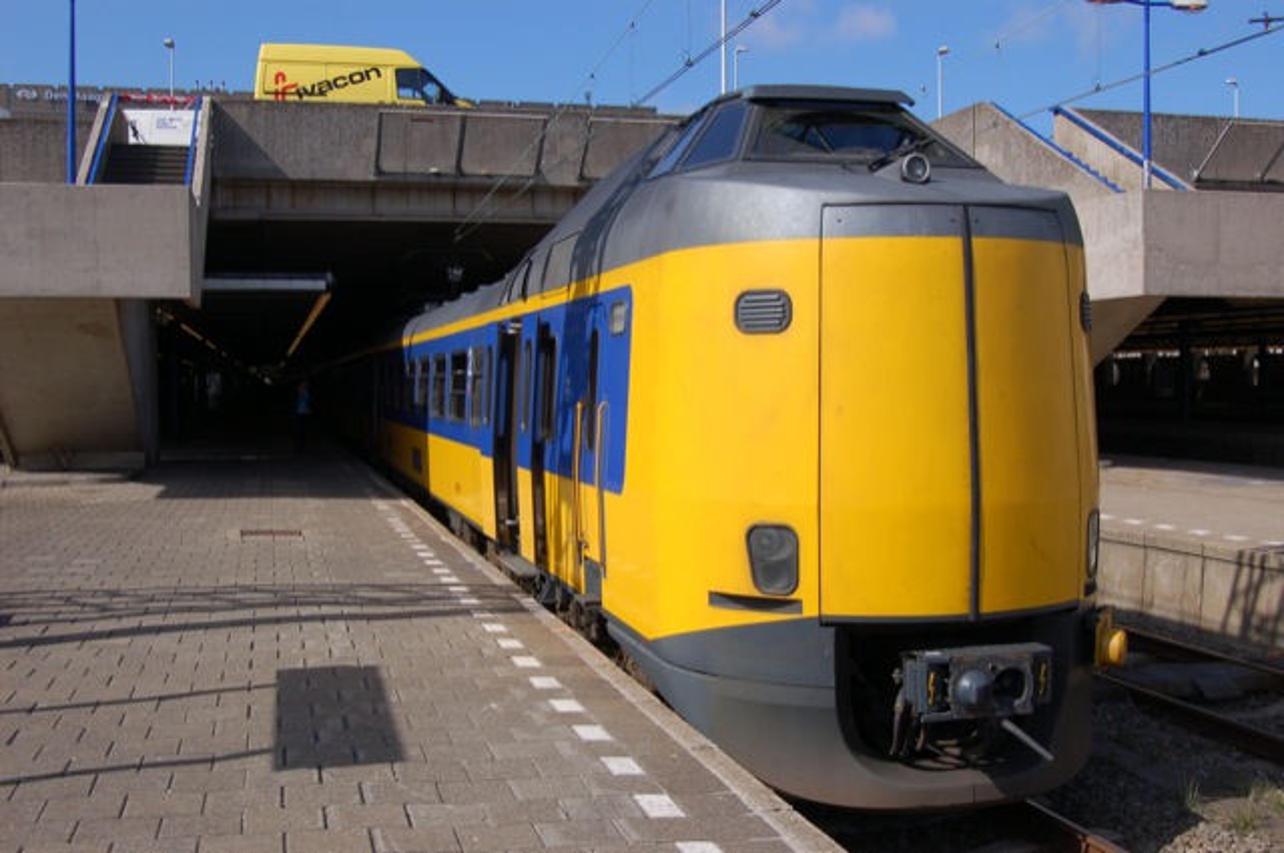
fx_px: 1389
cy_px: 426
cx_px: 642
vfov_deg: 34.1
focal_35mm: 39
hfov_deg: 49.6
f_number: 9
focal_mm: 26
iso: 200
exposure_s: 1/320
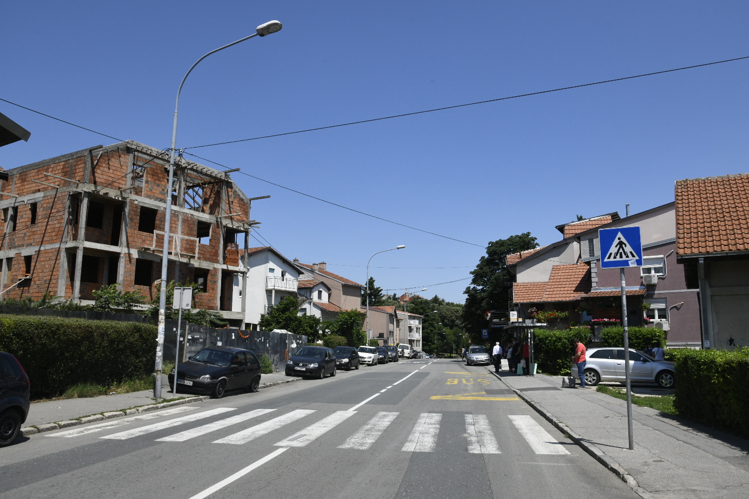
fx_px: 562
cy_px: 247
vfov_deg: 47.9
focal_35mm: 27
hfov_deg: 67.3
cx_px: 403
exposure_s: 1/800
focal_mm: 24
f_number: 14
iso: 800
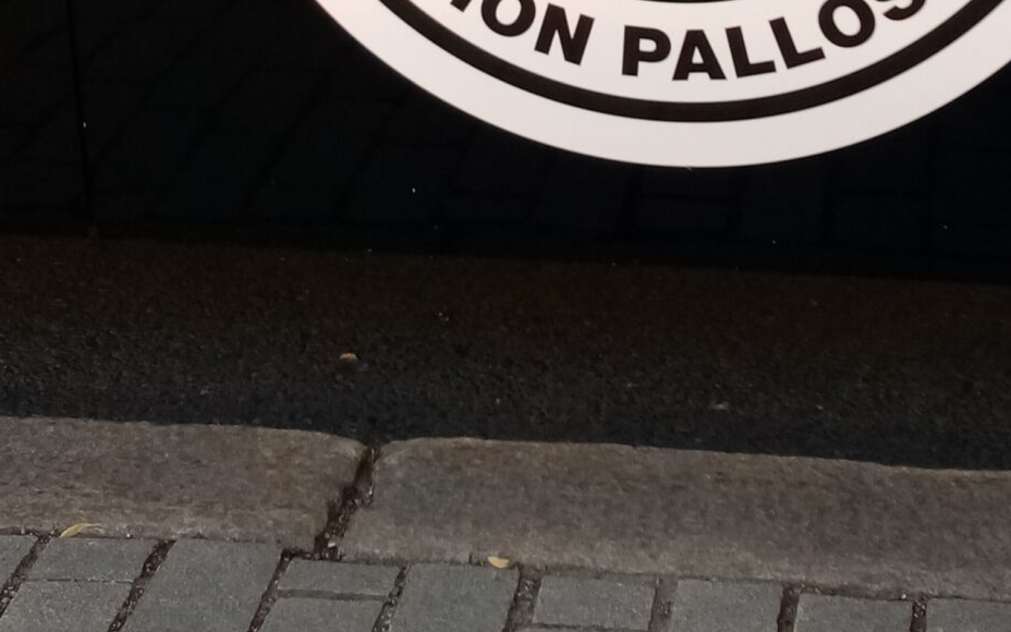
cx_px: 632
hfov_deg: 27.1
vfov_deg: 16.0
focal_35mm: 76
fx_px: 2094
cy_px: -266
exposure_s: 1/100
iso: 104
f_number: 1.8
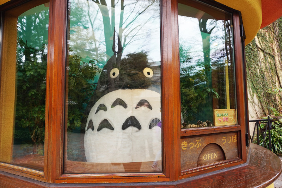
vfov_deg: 53.1
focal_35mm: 24
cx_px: 141
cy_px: 94
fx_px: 188
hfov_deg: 73.8
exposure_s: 1/60
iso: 100
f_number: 4
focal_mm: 16
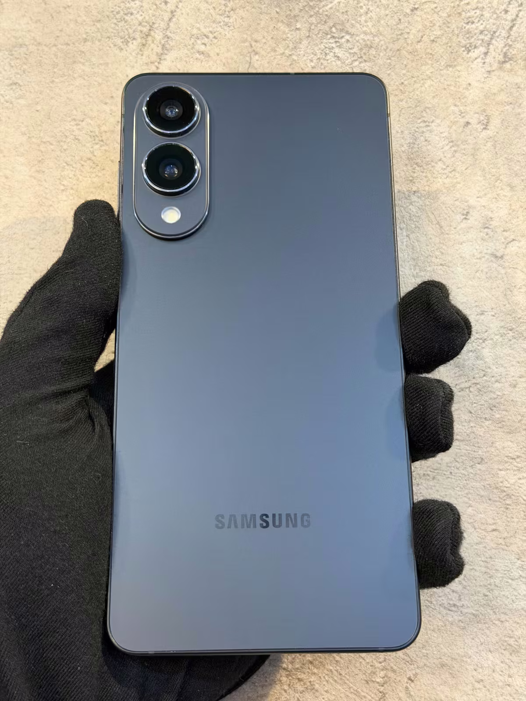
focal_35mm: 48
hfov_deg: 30.3
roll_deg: -2.2
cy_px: 350
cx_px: 263
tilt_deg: +6.9
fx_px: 972
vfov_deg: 39.7
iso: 250
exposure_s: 1/50
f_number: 1.78
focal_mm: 6.76
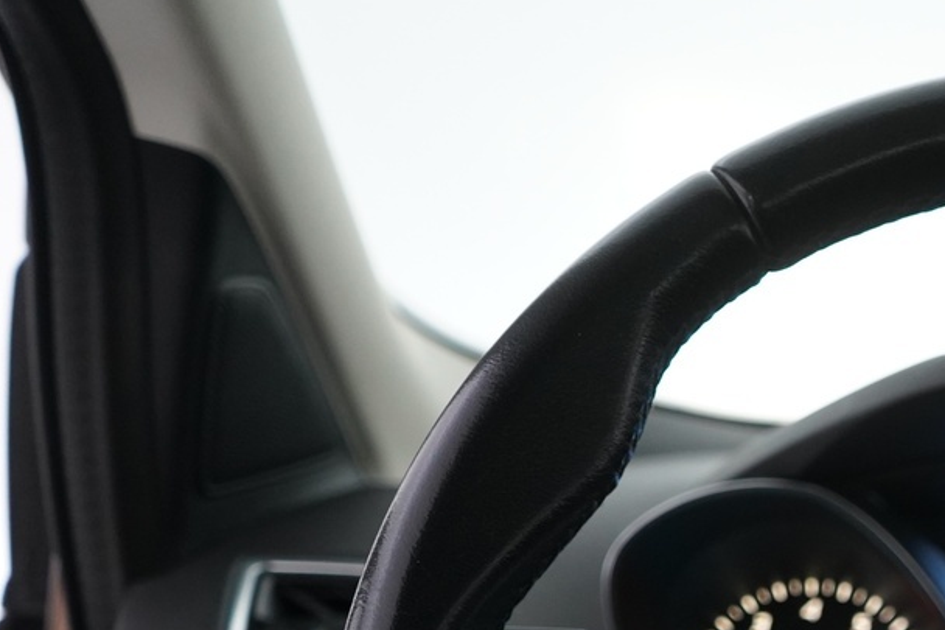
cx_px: 1110
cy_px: 835
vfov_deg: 16.1
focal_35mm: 80
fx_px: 2099
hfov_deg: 23.4
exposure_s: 1/40
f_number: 3.5
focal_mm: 30
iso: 2000
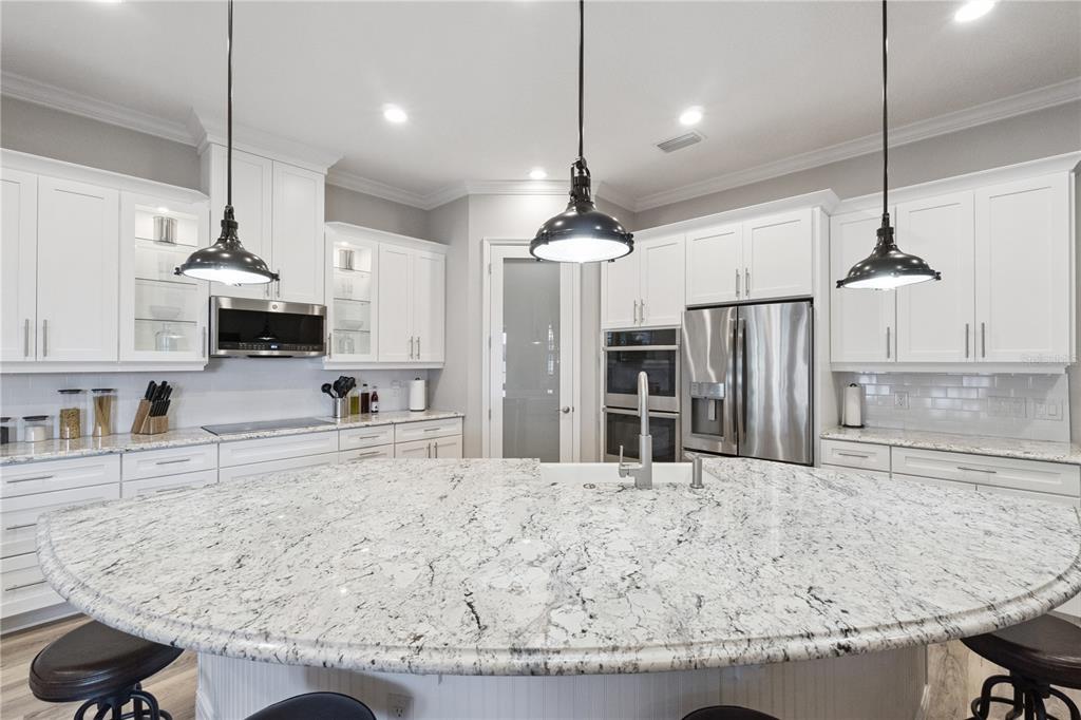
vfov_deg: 77.3
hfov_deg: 100.4
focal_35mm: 15
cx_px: 540
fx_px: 450
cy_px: 360
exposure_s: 1/30
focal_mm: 10
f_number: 11
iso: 1600
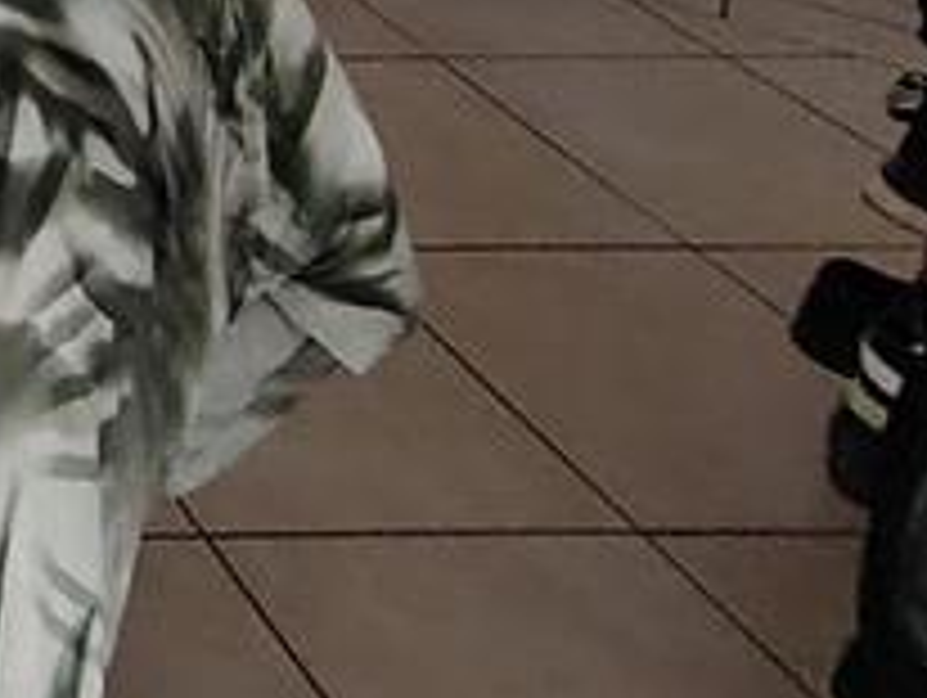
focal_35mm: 66
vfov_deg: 18.3
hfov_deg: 19.5
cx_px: -842
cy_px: -504
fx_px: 1770
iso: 170
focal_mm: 1.42
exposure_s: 1/100
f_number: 2.2
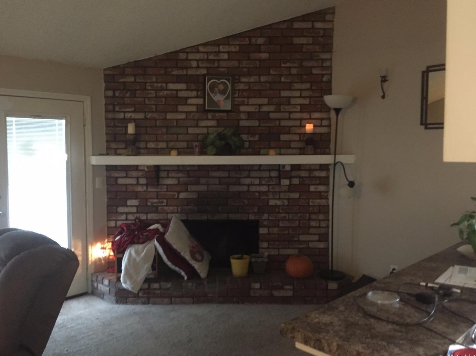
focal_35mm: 30
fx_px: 412
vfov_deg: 46.8
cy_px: 177
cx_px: 233
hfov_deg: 60.0
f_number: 2.2
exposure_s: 1/15
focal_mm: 4.15
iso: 500
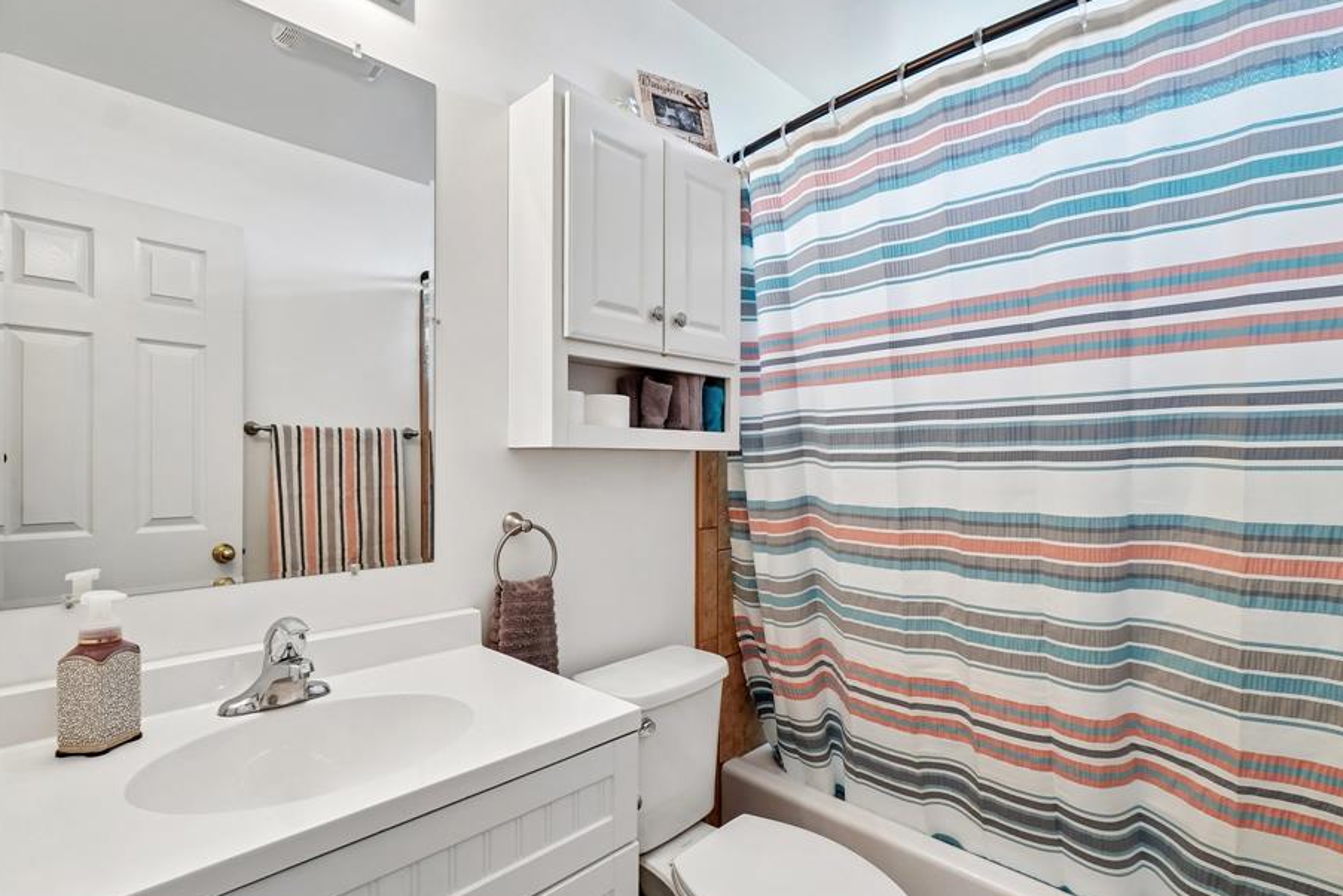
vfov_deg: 70.4
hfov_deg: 93.2
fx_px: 634
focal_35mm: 17
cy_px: 470
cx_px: 637
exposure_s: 1/30
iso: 400
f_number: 8
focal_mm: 10
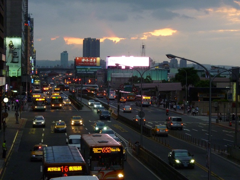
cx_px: 120
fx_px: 777
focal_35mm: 112
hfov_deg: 17.6
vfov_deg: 13.2
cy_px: 90
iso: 400
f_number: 6.5
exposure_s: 1/30
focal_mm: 20
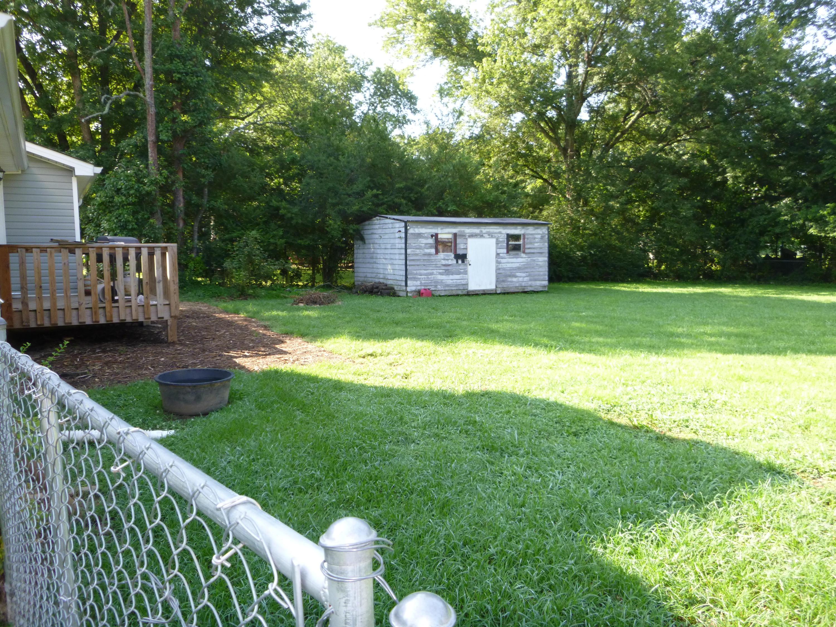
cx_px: 418
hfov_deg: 69.4
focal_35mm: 25
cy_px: 314
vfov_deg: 54.9
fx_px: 604
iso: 100
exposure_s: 1/80
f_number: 3.9
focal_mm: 4.5
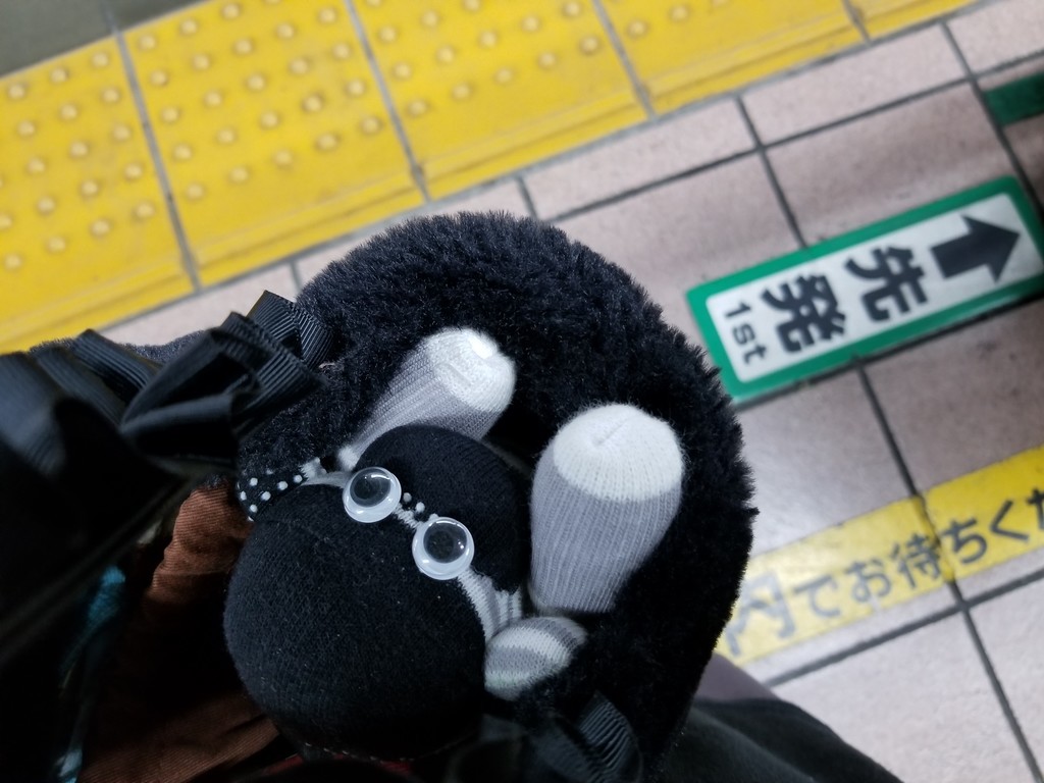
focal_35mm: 26
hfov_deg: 67.3
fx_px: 784
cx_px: 522
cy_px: 392
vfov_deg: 53.1
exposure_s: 1/25
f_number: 1.7
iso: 200
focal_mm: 4.25
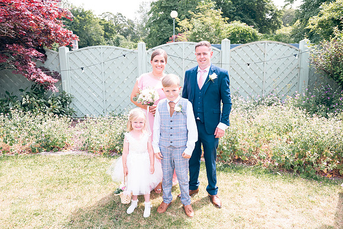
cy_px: 114
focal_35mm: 28
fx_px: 267
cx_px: 172
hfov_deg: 65.5
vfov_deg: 46.4
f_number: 5
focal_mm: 28
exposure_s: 1/160
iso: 100
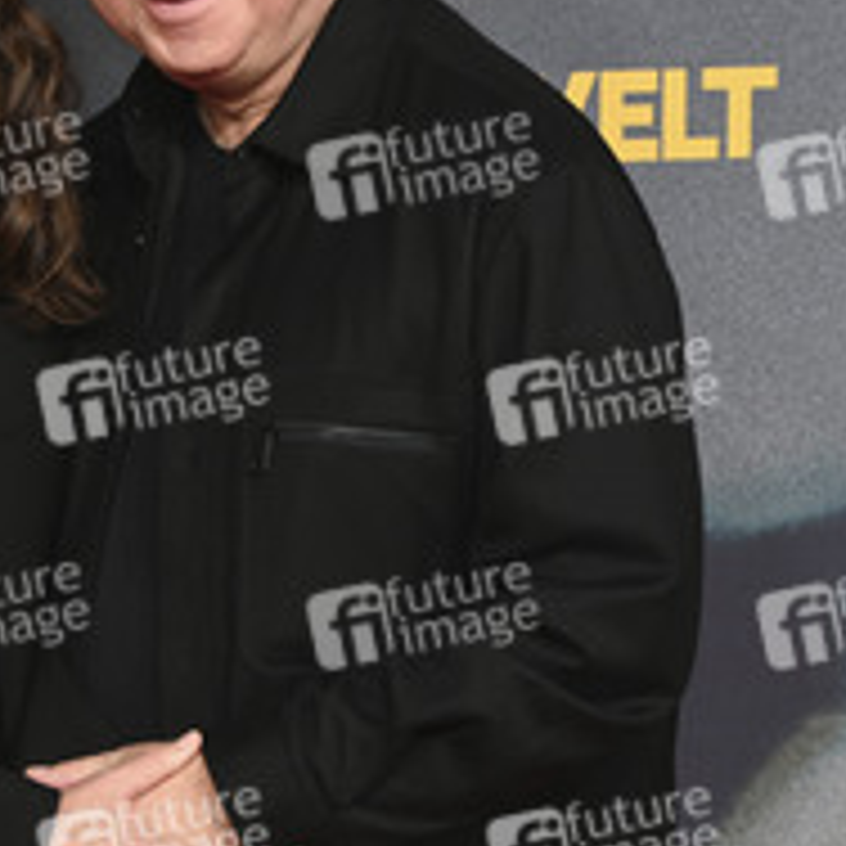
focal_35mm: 165
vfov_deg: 10.6
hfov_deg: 10.5
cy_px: 279
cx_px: 34
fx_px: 4562
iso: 800
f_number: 6.3
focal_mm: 81
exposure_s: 1/160
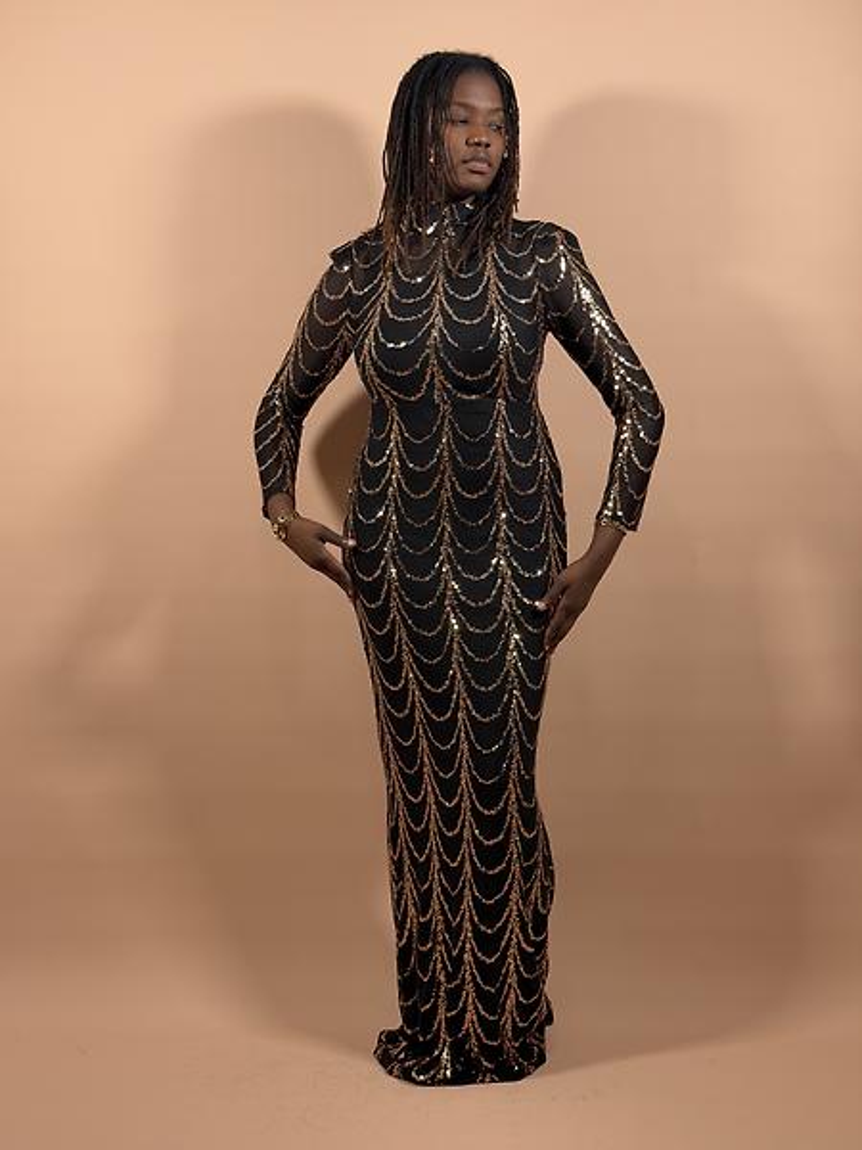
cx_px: 431
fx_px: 1594
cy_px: 575
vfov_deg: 39.7
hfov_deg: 30.3
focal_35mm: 48
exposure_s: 1/50
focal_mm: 6.76
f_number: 1.78
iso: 64
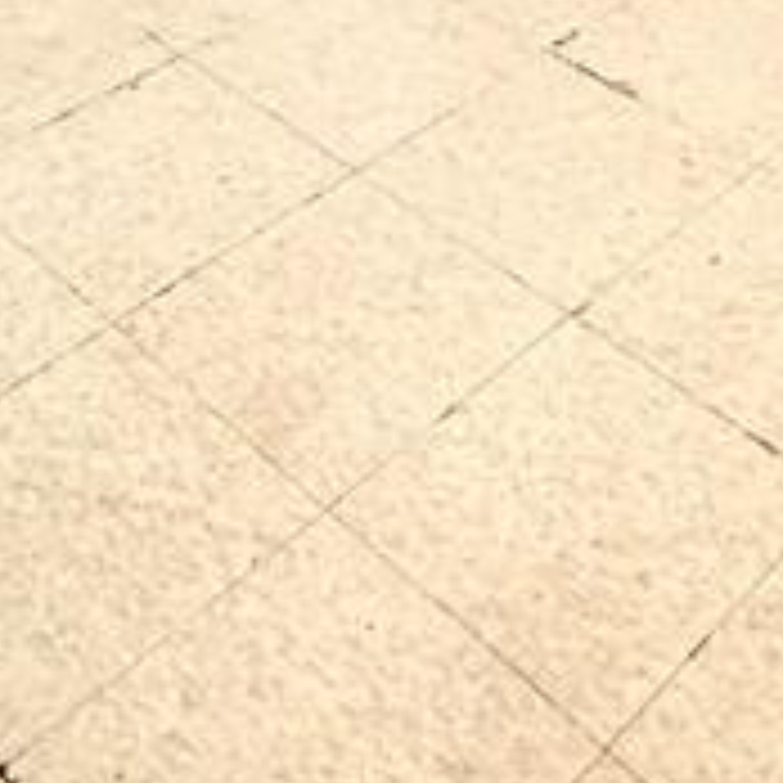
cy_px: -774
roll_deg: -1.6
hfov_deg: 23.5
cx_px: 572
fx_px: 1868
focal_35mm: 73
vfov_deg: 17.3
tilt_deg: -7.6
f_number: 2.2
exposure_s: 1/60
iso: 250
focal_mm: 2.22
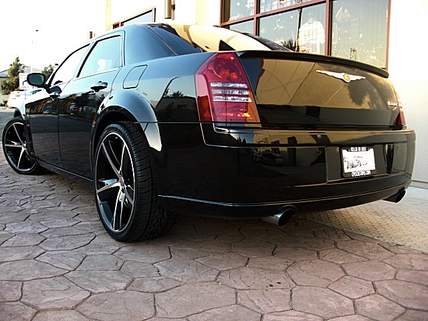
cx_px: 214
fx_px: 445
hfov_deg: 51.4
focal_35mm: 36
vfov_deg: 39.7
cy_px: 160
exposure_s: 1/80
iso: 100
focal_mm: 6.3
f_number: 2.8
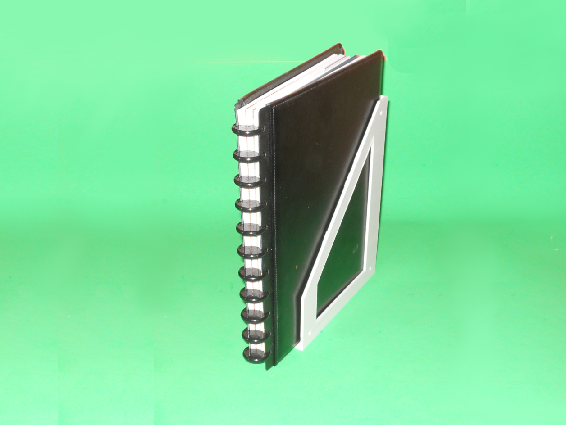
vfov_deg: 49.8
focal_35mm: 28
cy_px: 212
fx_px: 458
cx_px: 283
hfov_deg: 63.4
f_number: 2.7
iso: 100
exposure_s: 1/25
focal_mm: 5
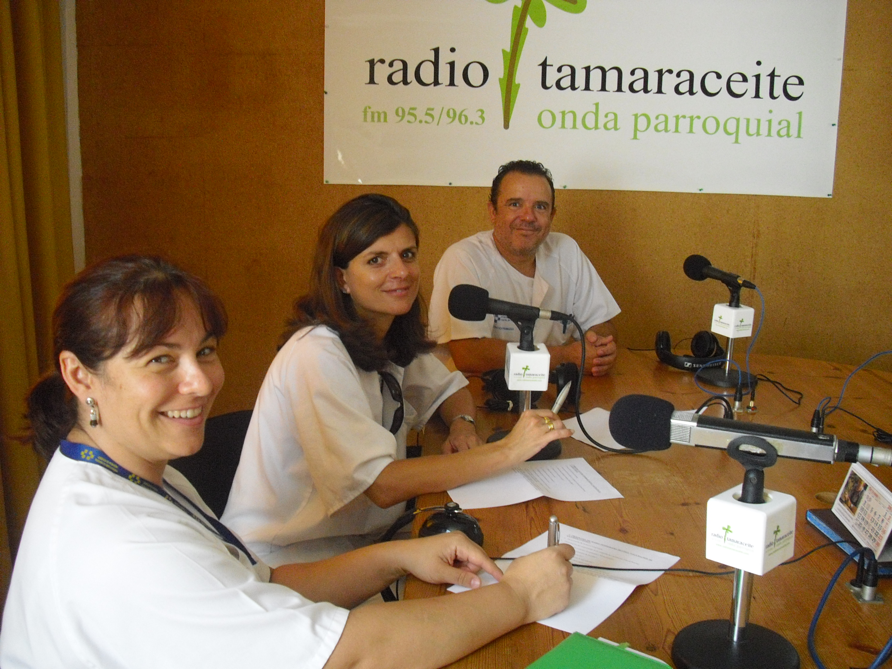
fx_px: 979
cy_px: 334
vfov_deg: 37.7
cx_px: 446
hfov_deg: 49.0
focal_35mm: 38
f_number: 2.8
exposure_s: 1/80
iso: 400
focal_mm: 6.2
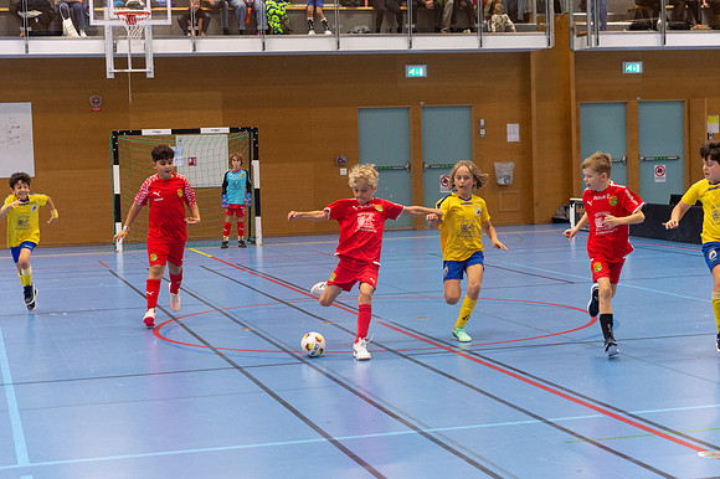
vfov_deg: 18.8
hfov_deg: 27.9
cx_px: 360
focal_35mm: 72
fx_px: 1447
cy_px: 240
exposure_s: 1/400
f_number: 3.5
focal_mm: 70
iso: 4500
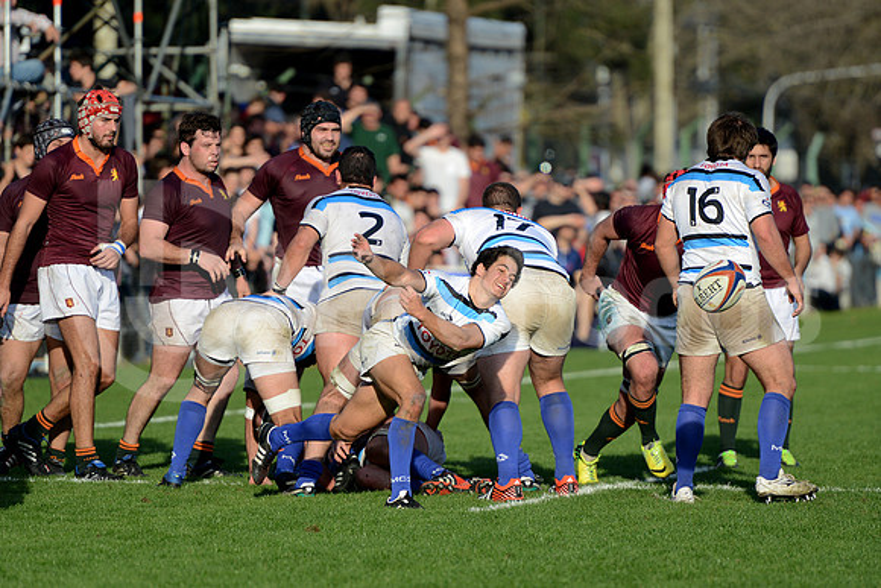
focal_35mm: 270
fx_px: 6609
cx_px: 440
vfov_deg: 5.1
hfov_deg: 7.6
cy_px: 294
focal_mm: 270
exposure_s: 1/1250
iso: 500
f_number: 4
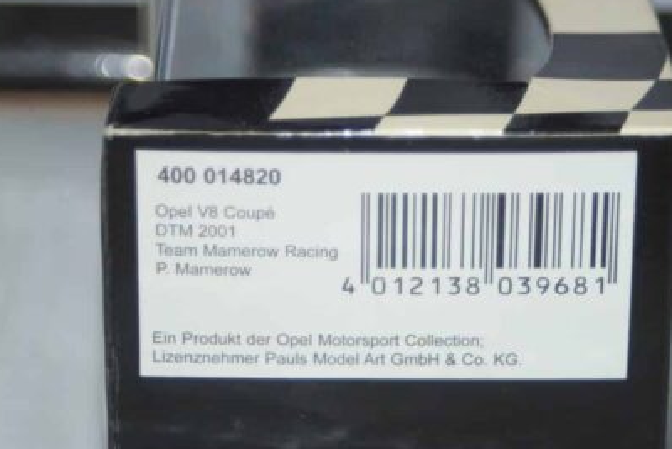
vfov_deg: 7.6
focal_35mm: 180
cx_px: 385
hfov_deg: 11.4
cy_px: 262
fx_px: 3361
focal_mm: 80
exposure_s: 1/80
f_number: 5.6
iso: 400
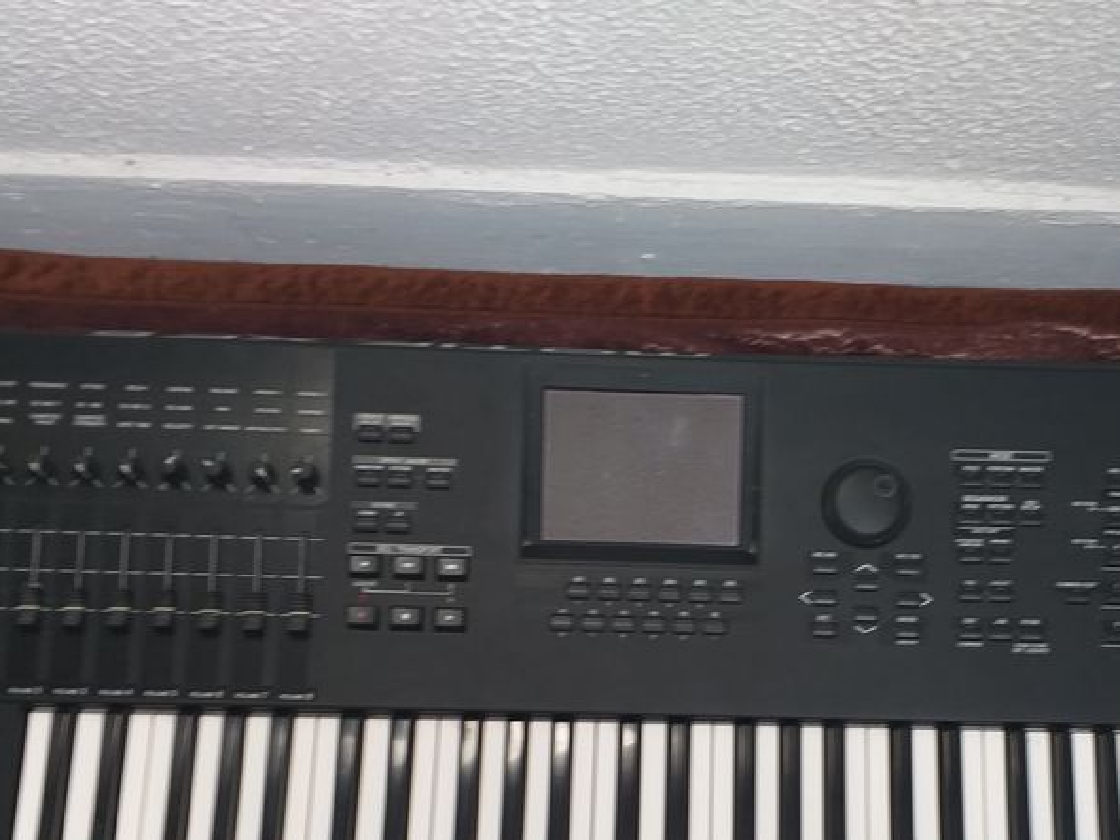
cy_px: 696
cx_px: 699
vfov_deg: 31.8
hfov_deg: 42.6
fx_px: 1423
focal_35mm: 44
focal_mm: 3.93
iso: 50
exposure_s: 1/50
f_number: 1.7
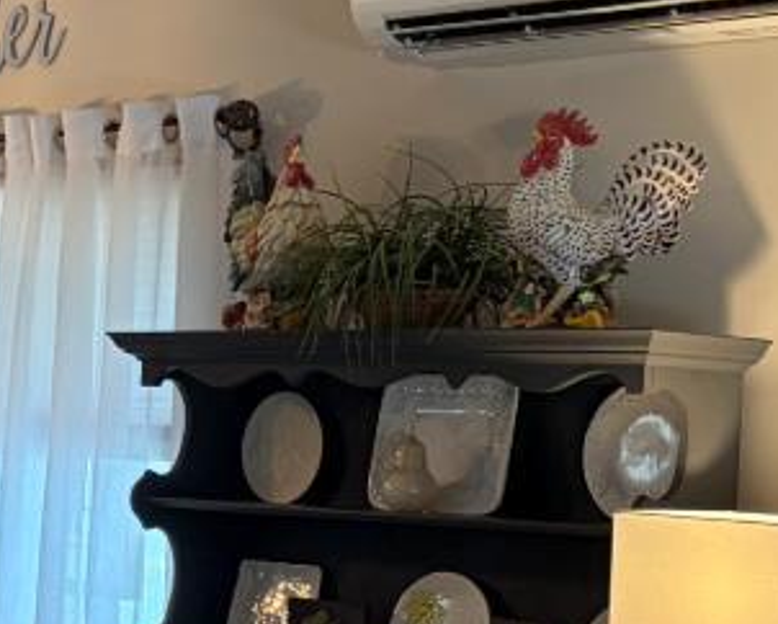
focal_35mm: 126
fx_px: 2903
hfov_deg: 14.8
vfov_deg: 12.2
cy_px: 455
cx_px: -119
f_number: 1.6
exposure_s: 1/60
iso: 125
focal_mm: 5.96
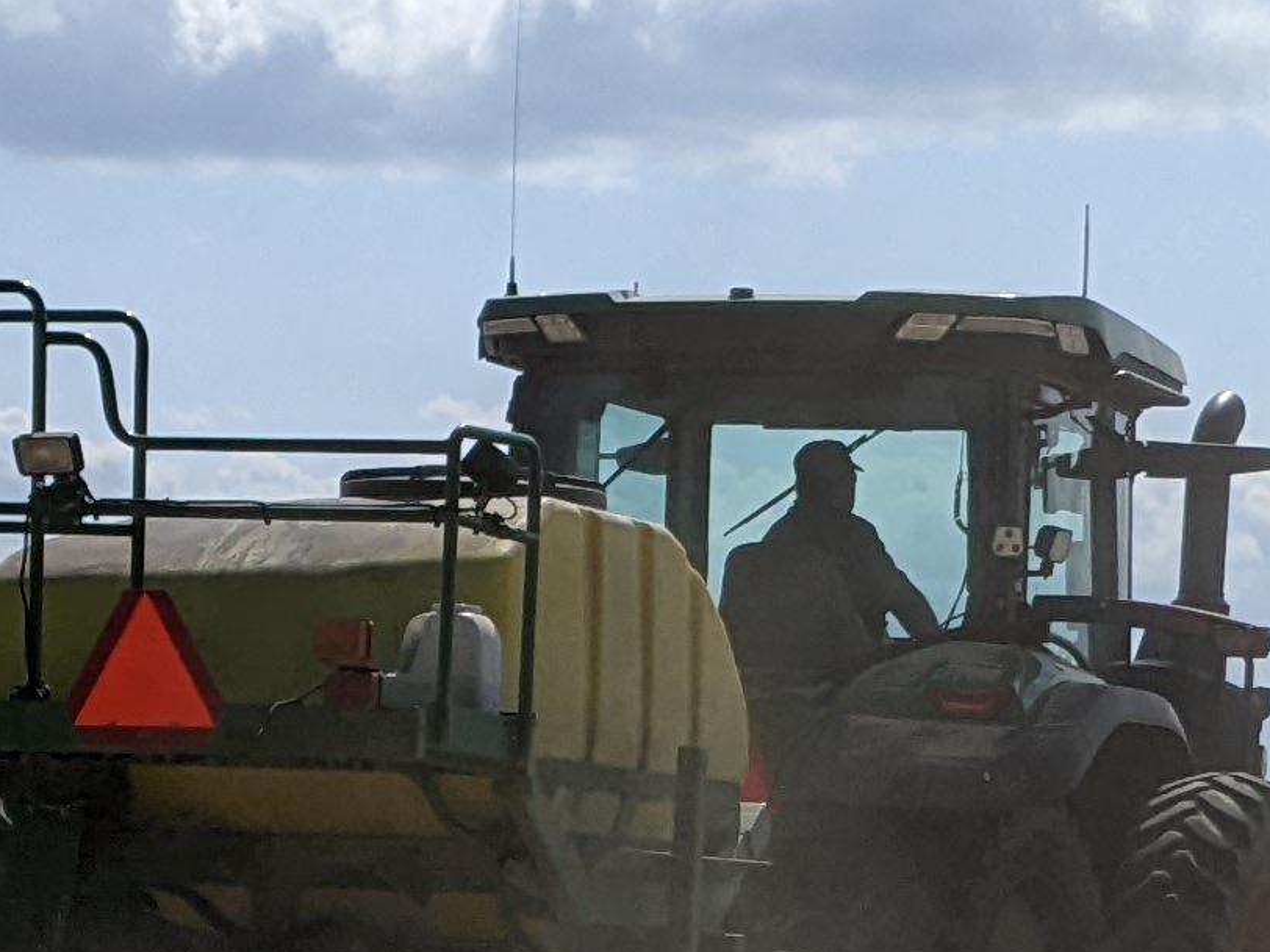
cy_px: 1110
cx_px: 948
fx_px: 4916
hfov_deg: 14.7
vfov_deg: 10.9
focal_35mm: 134
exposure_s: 1/7812
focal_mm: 4.44
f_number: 1.8
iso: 59
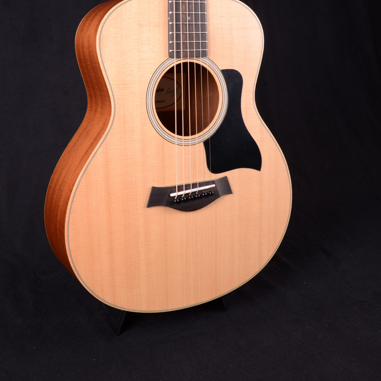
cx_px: 189
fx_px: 606
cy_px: 150
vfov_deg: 34.8
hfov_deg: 34.9
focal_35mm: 49
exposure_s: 1/200
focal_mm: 25
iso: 200
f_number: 13
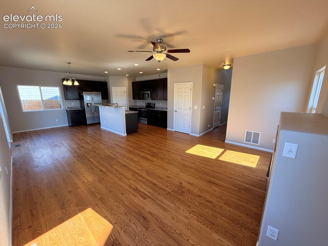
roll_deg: +0.3
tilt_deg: -12.5
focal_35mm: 14
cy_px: 123
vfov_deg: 85.7
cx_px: 164
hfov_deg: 102.1
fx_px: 133
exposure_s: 1/120
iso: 100
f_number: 2.2
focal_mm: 2.22
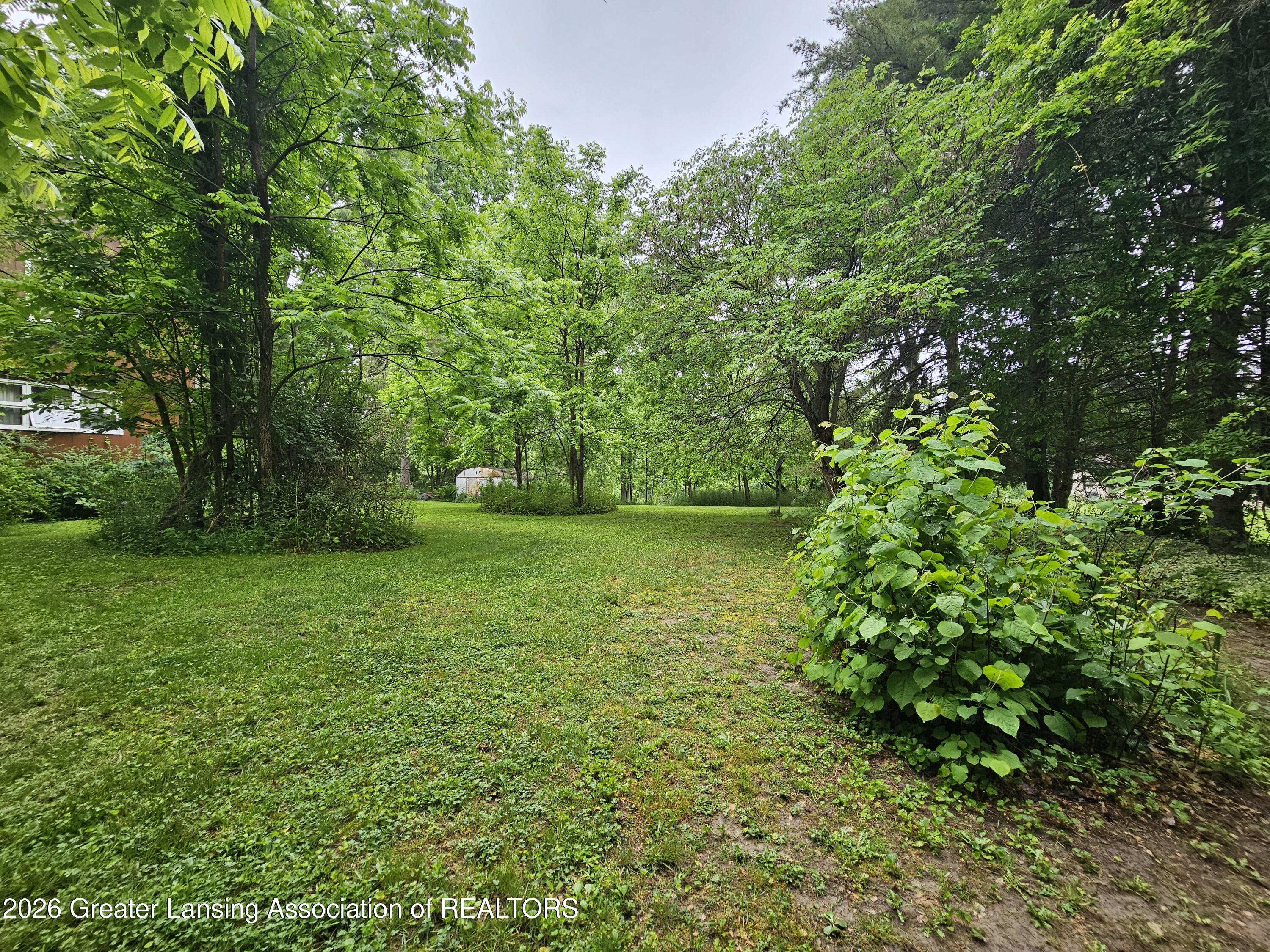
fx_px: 477
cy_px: 476
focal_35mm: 13
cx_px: 635
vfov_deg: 89.9
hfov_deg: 106.2
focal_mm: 2.2
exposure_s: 1/180
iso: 50
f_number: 2.2
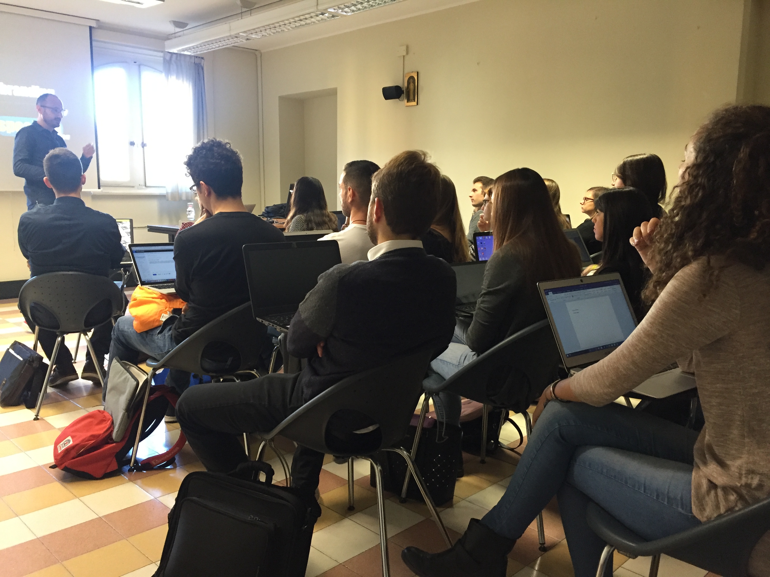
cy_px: 288
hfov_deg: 61.7
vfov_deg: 48.2
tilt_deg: -9.2
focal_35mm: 29
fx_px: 645
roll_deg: -1.0
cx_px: 385
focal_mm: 4.15
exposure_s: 1/33
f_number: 2.2
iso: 200
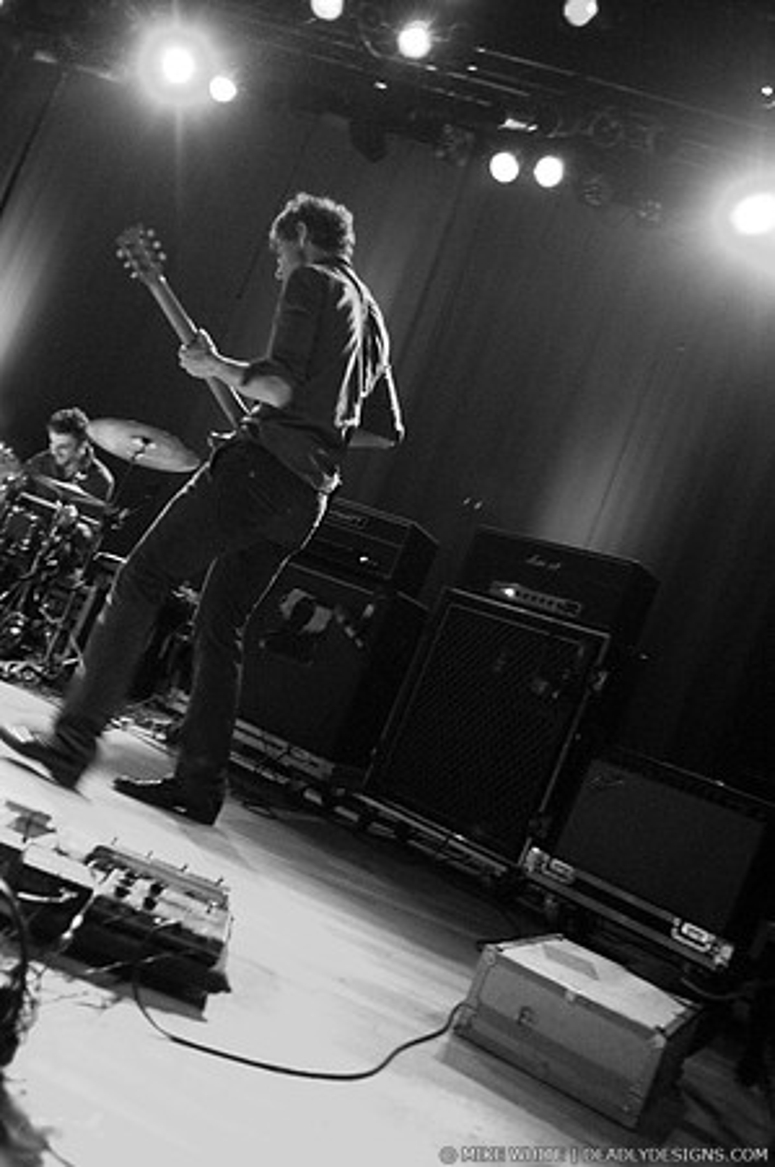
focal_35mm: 30
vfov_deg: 62.0
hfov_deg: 43.5
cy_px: 584
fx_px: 971
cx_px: 388
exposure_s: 1/40
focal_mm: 20
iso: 1600
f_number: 2.8
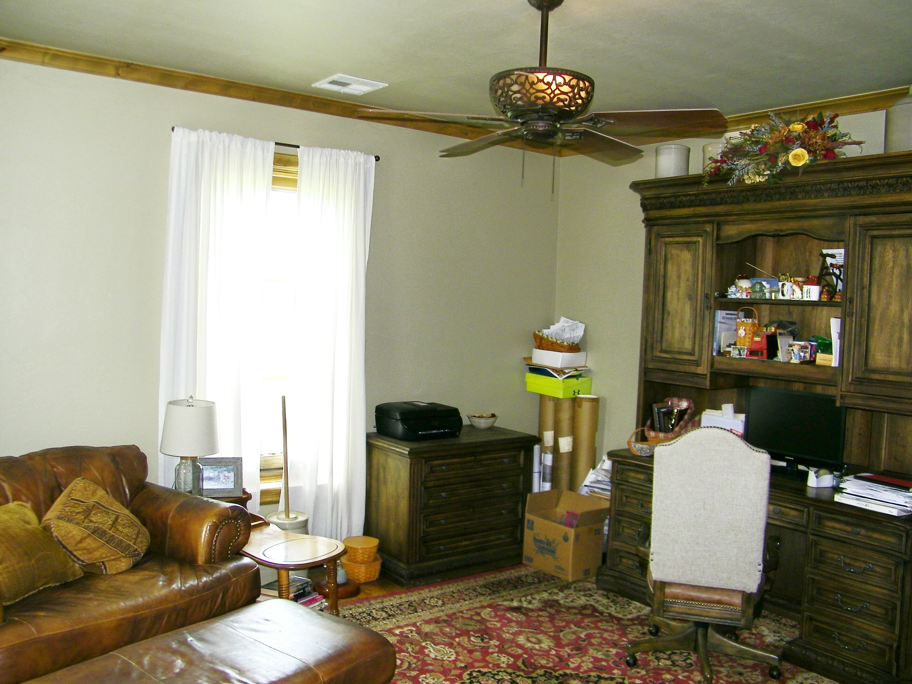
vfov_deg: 48.2
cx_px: 448
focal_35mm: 29
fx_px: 764
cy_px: 339
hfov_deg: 61.7
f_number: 3.5
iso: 80
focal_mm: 5
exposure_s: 1/30
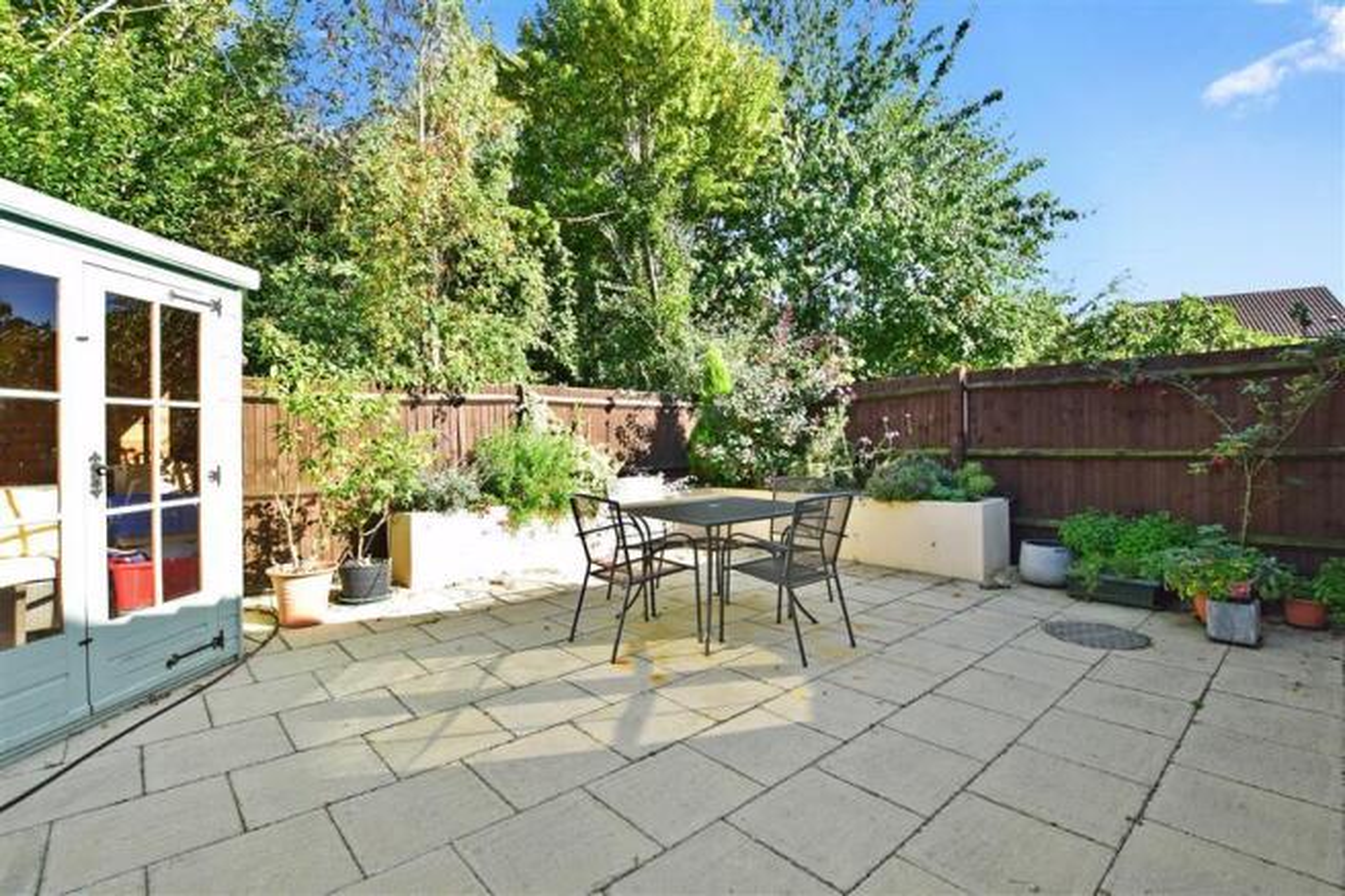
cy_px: 448
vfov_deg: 77.3
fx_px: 560
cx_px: 672
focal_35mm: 15
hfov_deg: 100.4
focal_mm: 10
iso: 200
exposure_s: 1/200
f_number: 7.1
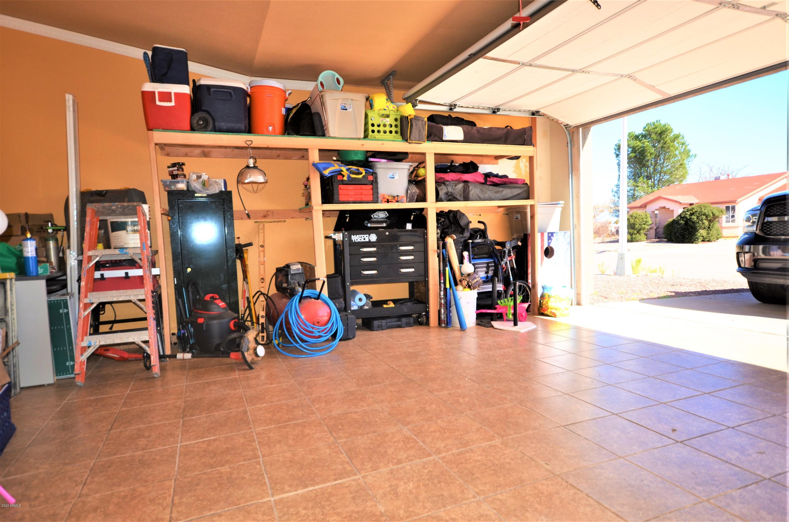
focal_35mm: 20
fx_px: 426
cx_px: 394
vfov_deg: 63.0
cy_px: 261
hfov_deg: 85.5
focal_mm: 13
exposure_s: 1/250
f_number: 4.5
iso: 180
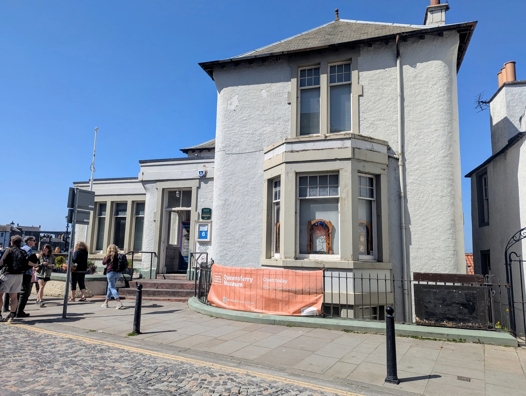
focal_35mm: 24
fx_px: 365
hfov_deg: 71.5
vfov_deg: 56.9
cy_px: 198
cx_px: 263
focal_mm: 6.81
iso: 42
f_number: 1.85
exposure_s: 1/2137
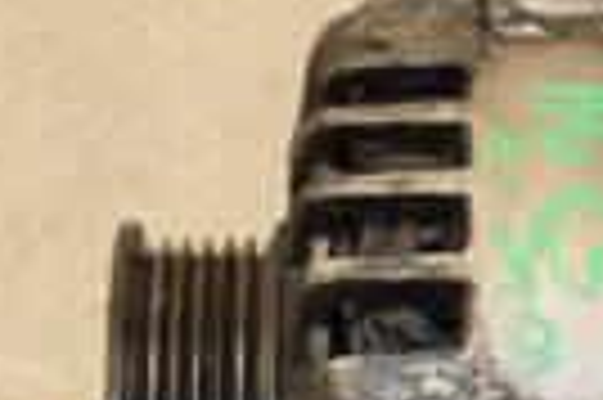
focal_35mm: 303
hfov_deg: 6.8
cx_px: 526
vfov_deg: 4.5
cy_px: 427
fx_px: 5073
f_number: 5
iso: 800
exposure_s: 1/200
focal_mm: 45
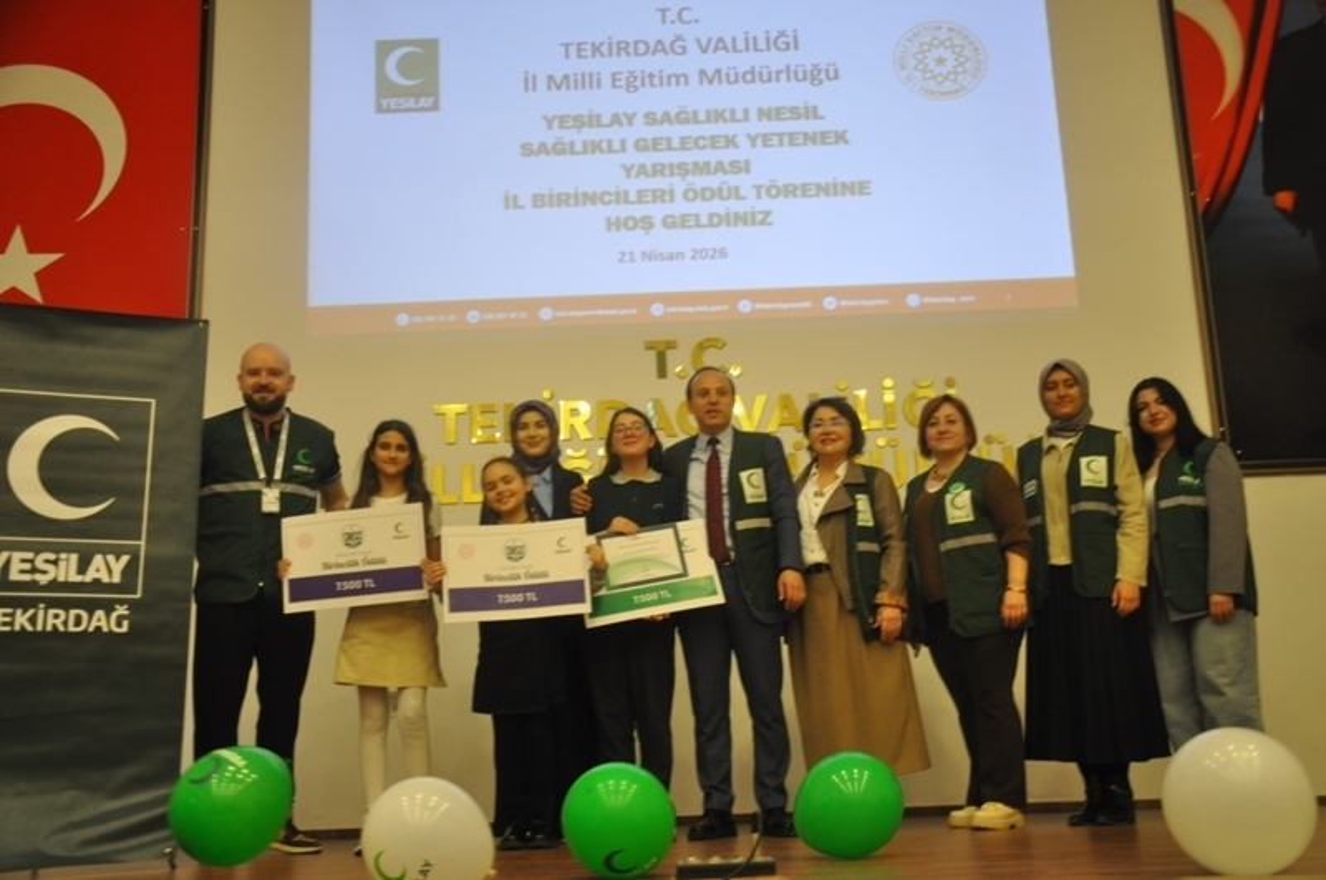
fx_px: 1324
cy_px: 440
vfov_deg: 36.8
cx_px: 663
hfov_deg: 53.2
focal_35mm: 36
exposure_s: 1/40
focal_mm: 24
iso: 800
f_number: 3.8
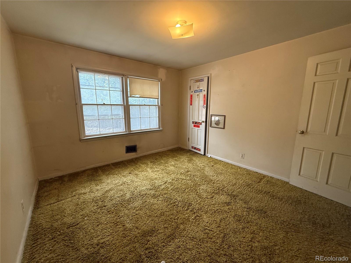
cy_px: 132
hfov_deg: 102.1
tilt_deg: -10.2
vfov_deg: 85.7
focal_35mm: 14
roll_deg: -0.6
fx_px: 142
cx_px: 176
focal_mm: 2.22
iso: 250
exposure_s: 1/120
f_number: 2.2
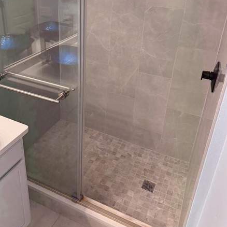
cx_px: 108
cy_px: 68
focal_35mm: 31
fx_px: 230
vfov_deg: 51.2
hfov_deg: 52.5
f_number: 1.78
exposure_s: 1/120
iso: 400
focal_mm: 6.76
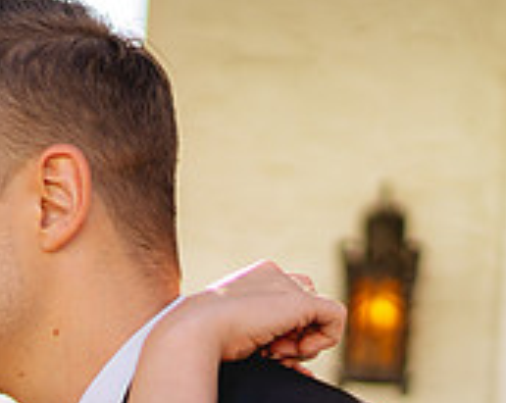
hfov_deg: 15.7
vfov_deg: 13.6
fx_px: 1659
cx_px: -288
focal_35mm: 111
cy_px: 446
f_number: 1.4
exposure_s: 1/3200
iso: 64
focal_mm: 35
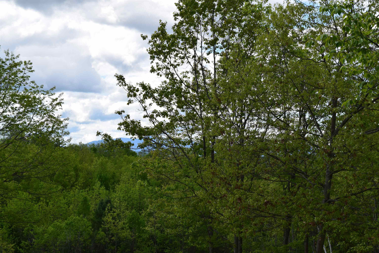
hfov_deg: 28.1
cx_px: 190
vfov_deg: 18.9
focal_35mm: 72
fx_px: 758
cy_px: 126
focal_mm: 48
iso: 360
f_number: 11
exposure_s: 1/500
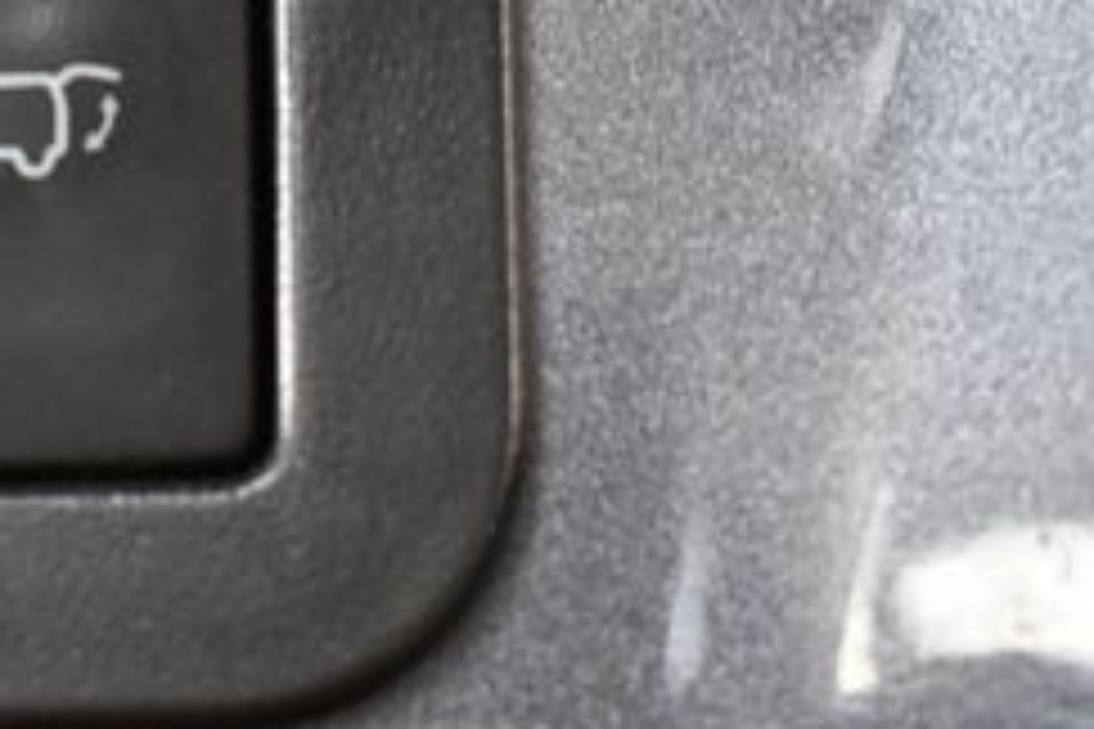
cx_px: 27
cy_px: 94
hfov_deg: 12.9
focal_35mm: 158
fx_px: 4801
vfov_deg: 8.7
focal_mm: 40
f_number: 5
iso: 3200
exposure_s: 1/80
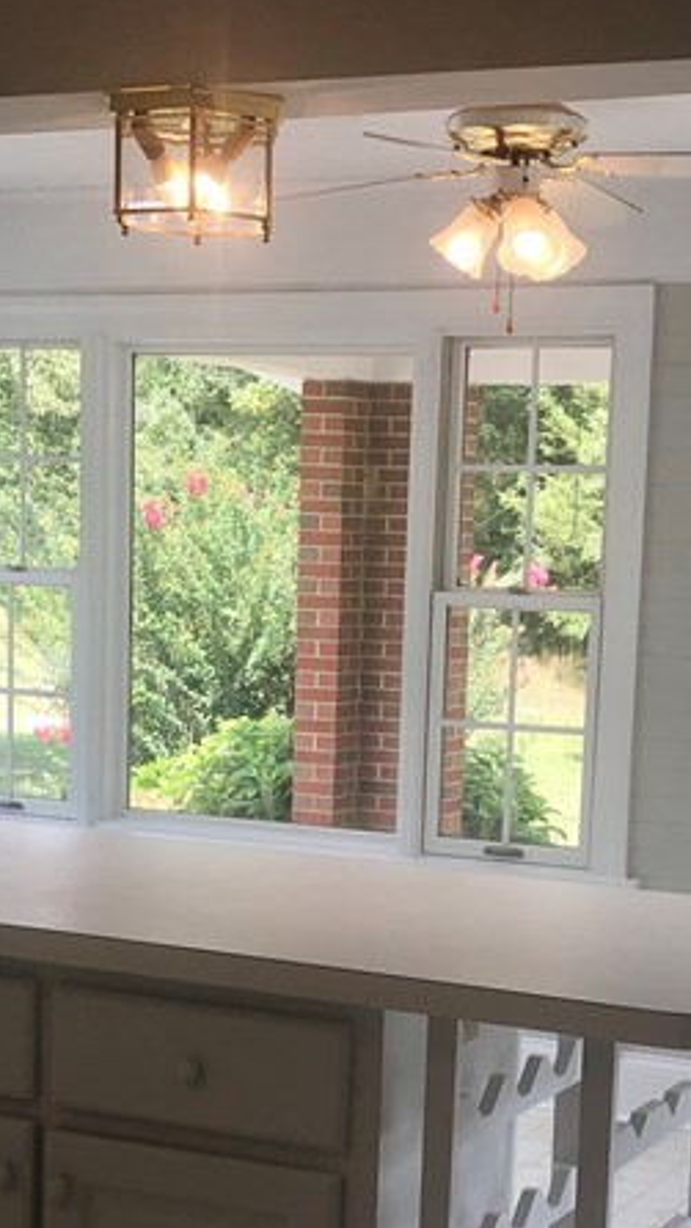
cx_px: 385
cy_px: 887
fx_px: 2279
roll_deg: -2.1
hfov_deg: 17.2
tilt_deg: -10.6
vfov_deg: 29.8
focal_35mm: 70
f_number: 1.8
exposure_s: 1/277
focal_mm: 3.99
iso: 20
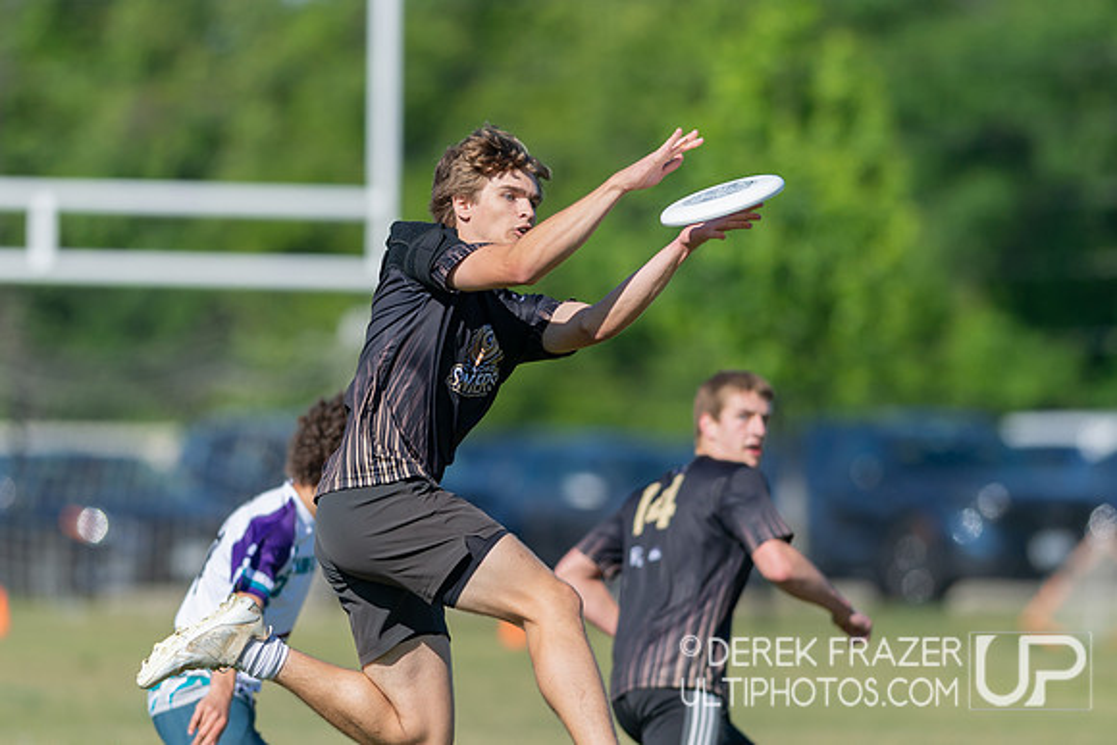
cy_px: 423
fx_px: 14626
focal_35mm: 471
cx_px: 596
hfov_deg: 4.4
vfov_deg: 2.9
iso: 140
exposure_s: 1/4000
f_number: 2.8
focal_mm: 300
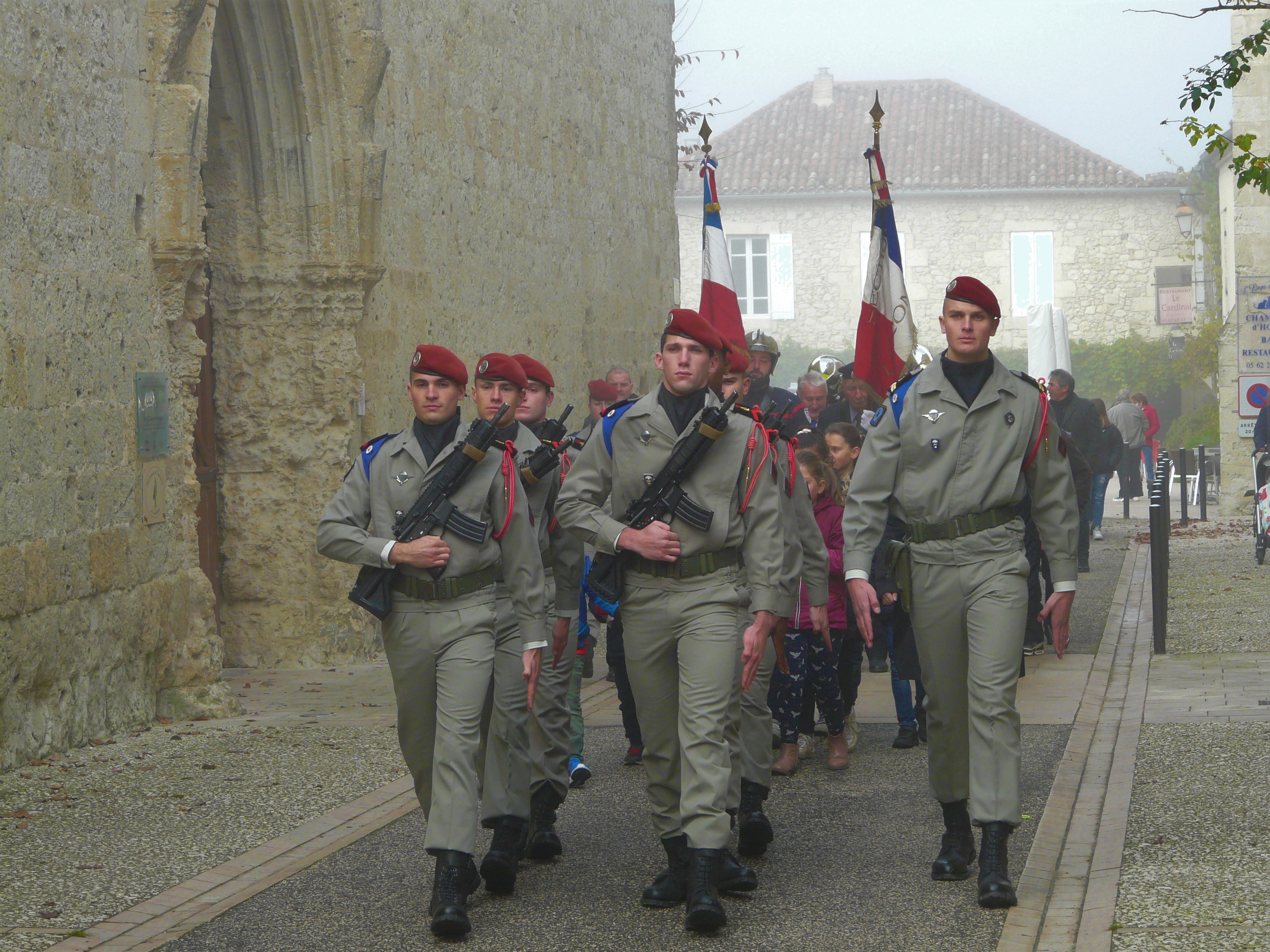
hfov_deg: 17.6
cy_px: 476
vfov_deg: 13.2
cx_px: 635
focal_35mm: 112
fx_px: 4109
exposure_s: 1/200
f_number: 3.6
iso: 100
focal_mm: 18.3
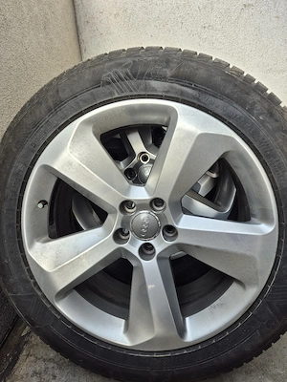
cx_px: 144
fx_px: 254
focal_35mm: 23
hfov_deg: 58.9
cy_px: 191
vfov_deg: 73.9
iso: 25
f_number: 1.8
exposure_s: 1/217
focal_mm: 5.4
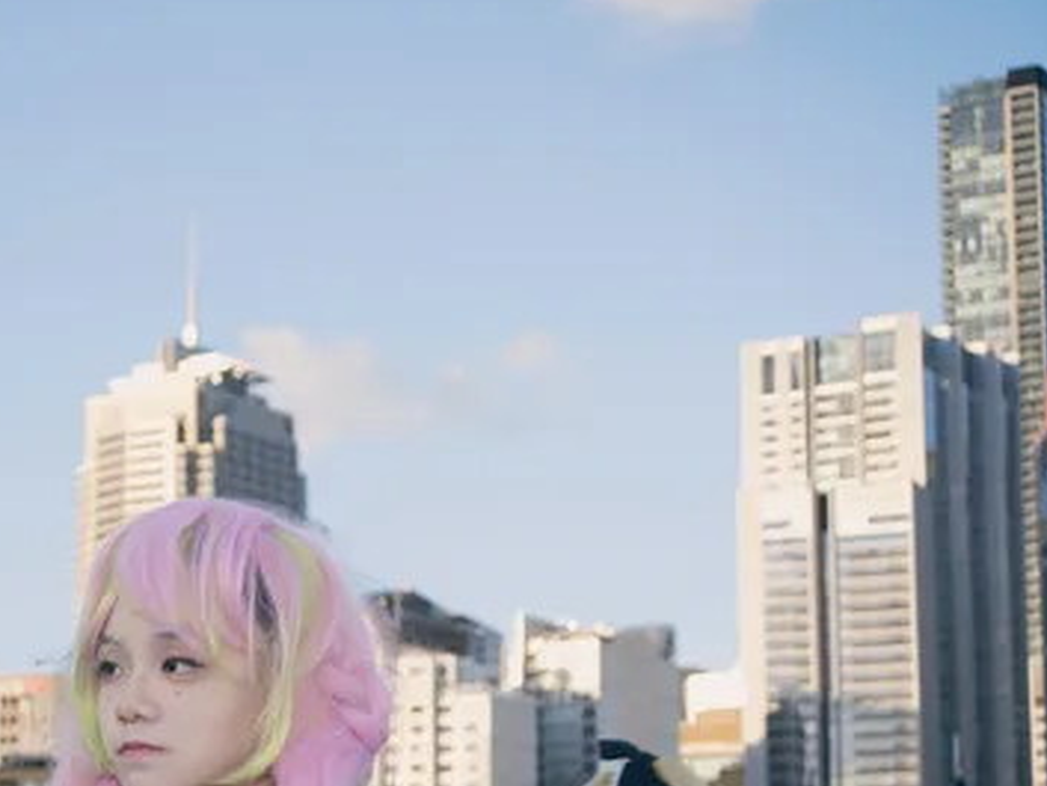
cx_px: 202
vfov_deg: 13.8
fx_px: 3237
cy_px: 599
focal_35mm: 107
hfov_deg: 18.2
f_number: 8
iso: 250
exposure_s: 1/125
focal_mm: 80
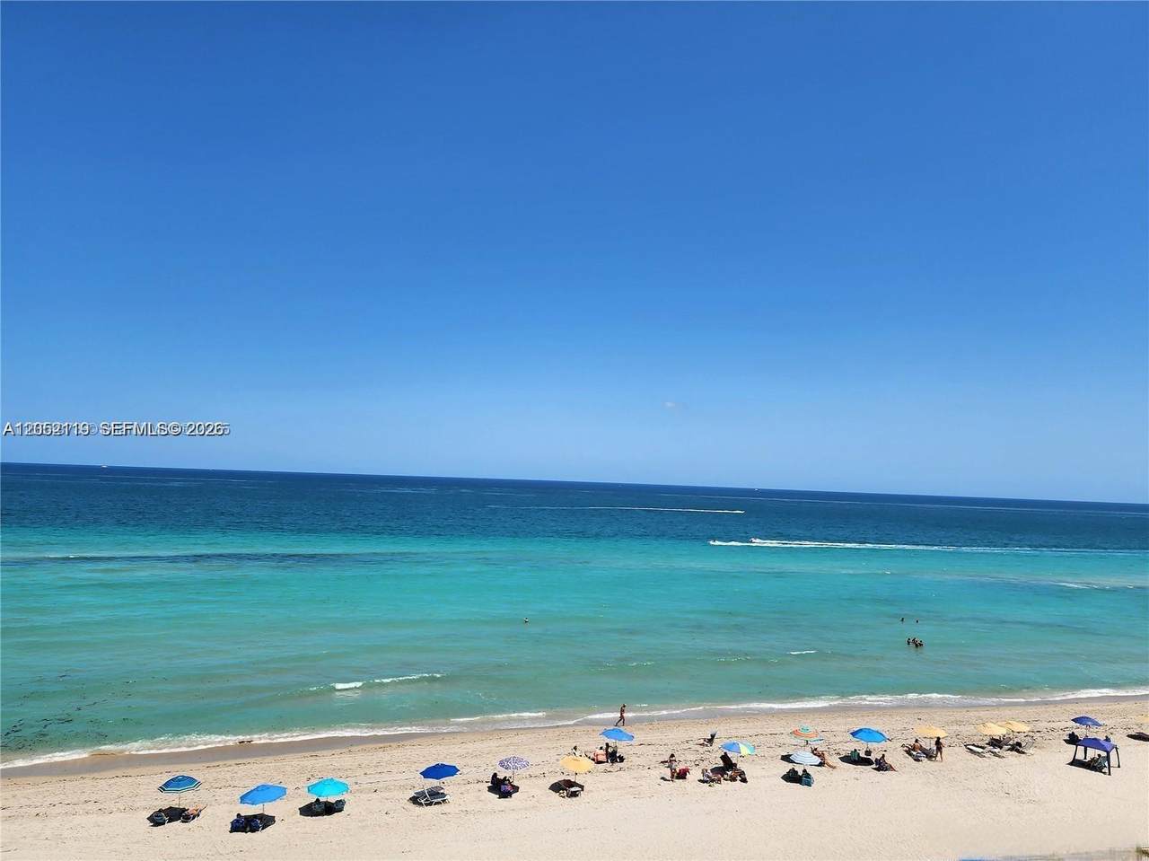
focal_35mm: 23
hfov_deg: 73.9
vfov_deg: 58.8
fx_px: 763
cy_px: 430
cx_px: 574
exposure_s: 1/2500
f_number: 1.8
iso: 12
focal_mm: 6.4
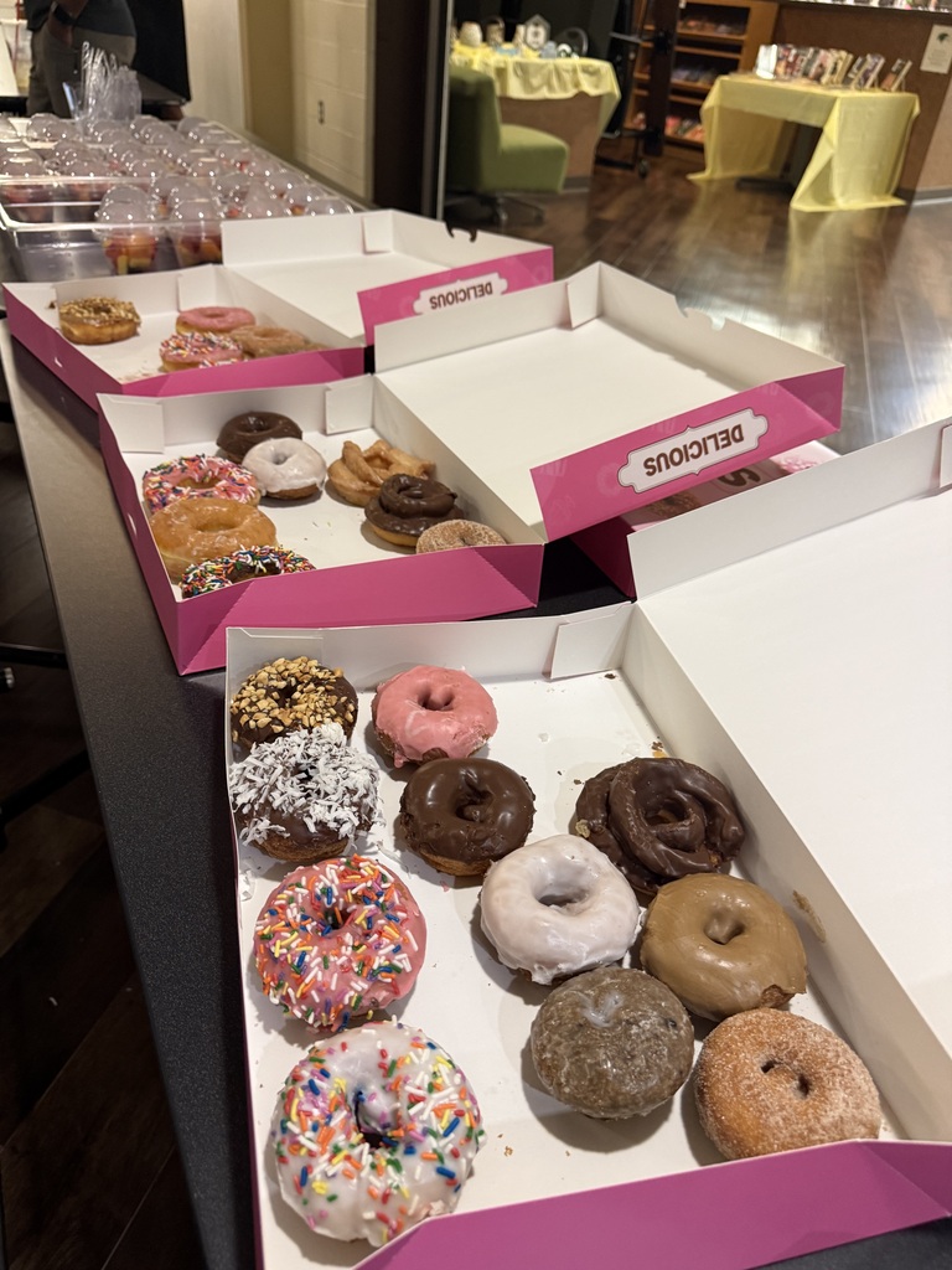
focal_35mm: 24
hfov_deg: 56.8
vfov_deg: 71.6
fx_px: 880
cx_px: 476
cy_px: 635
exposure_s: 1/60
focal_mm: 6.76
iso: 320
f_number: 1.78
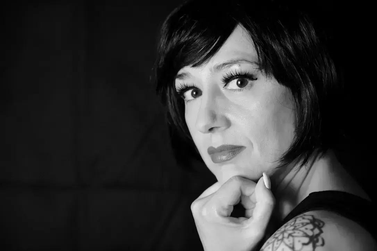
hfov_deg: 28.8
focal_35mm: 70
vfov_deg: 19.5
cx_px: 188
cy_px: 126
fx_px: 733
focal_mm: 70
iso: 320
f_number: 3.2
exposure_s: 1/50
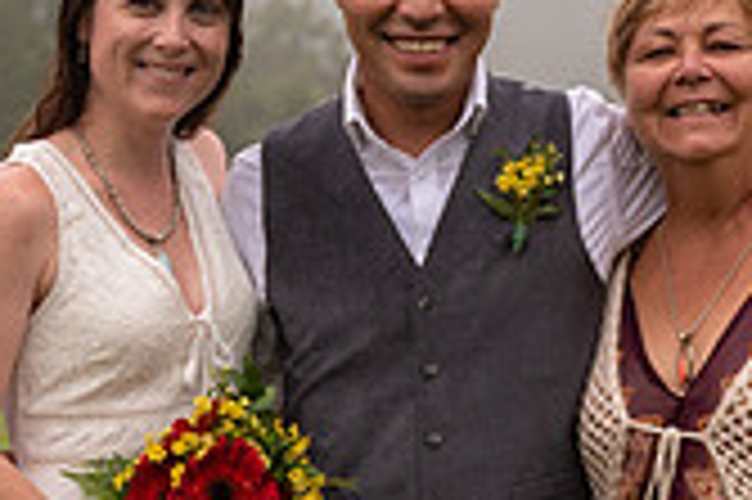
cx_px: 411
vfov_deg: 8.5
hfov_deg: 12.8
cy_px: 403
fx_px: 3360
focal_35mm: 161
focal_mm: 32
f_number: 2.8
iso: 250
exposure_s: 1/4000
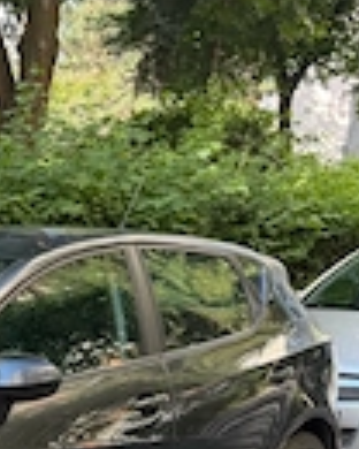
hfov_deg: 19.4
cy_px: 394
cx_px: -128
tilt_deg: -7.1
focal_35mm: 72
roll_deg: -0.1
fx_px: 956
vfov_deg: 25.7
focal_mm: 6.76
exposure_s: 1/191
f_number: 1.78
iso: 80
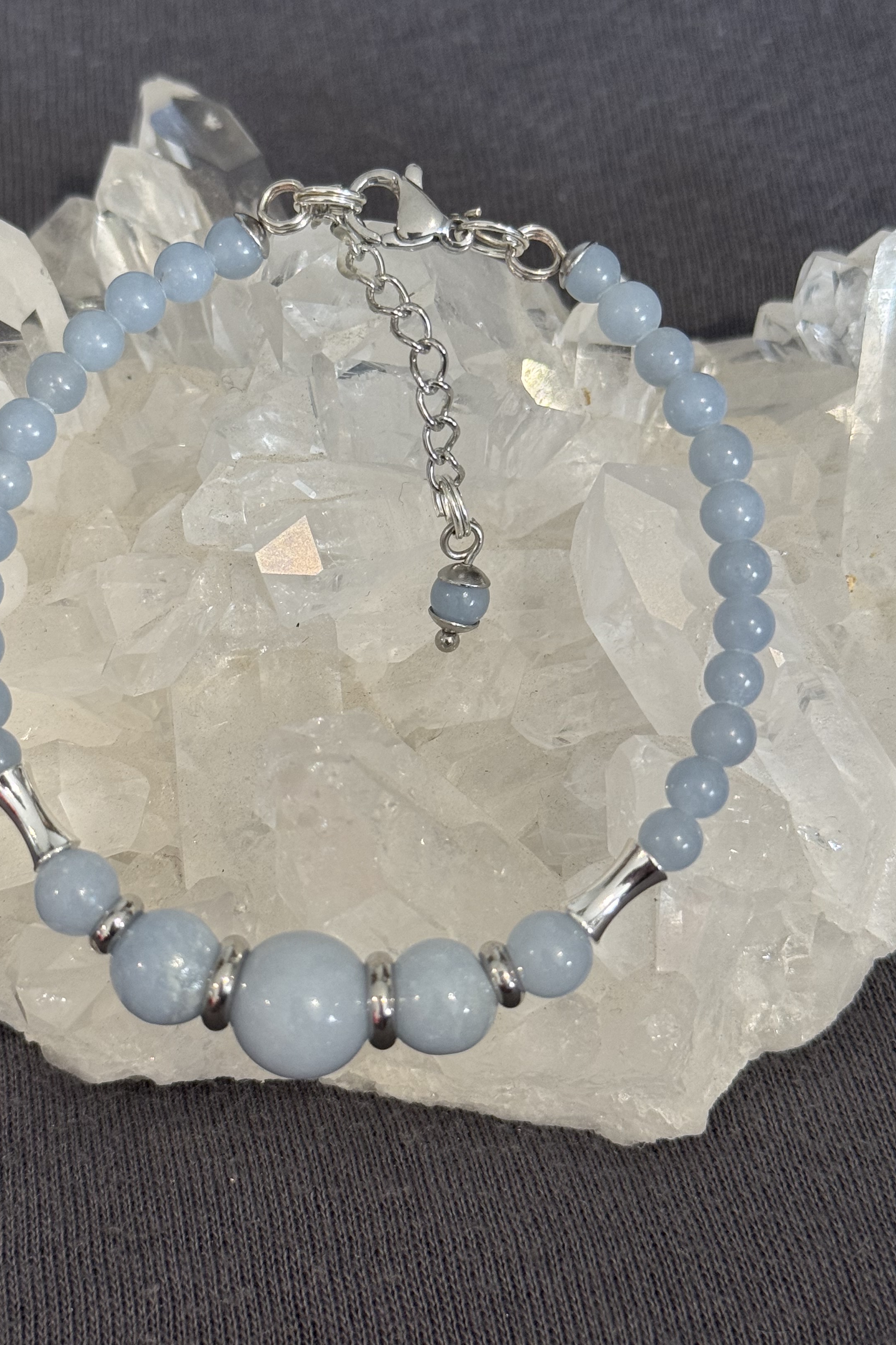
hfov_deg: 21.8
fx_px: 2315
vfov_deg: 32.4
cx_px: 318
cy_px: 689
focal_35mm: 62
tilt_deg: -53.4
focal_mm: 6.76
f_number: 1.78
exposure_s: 1/50
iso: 100
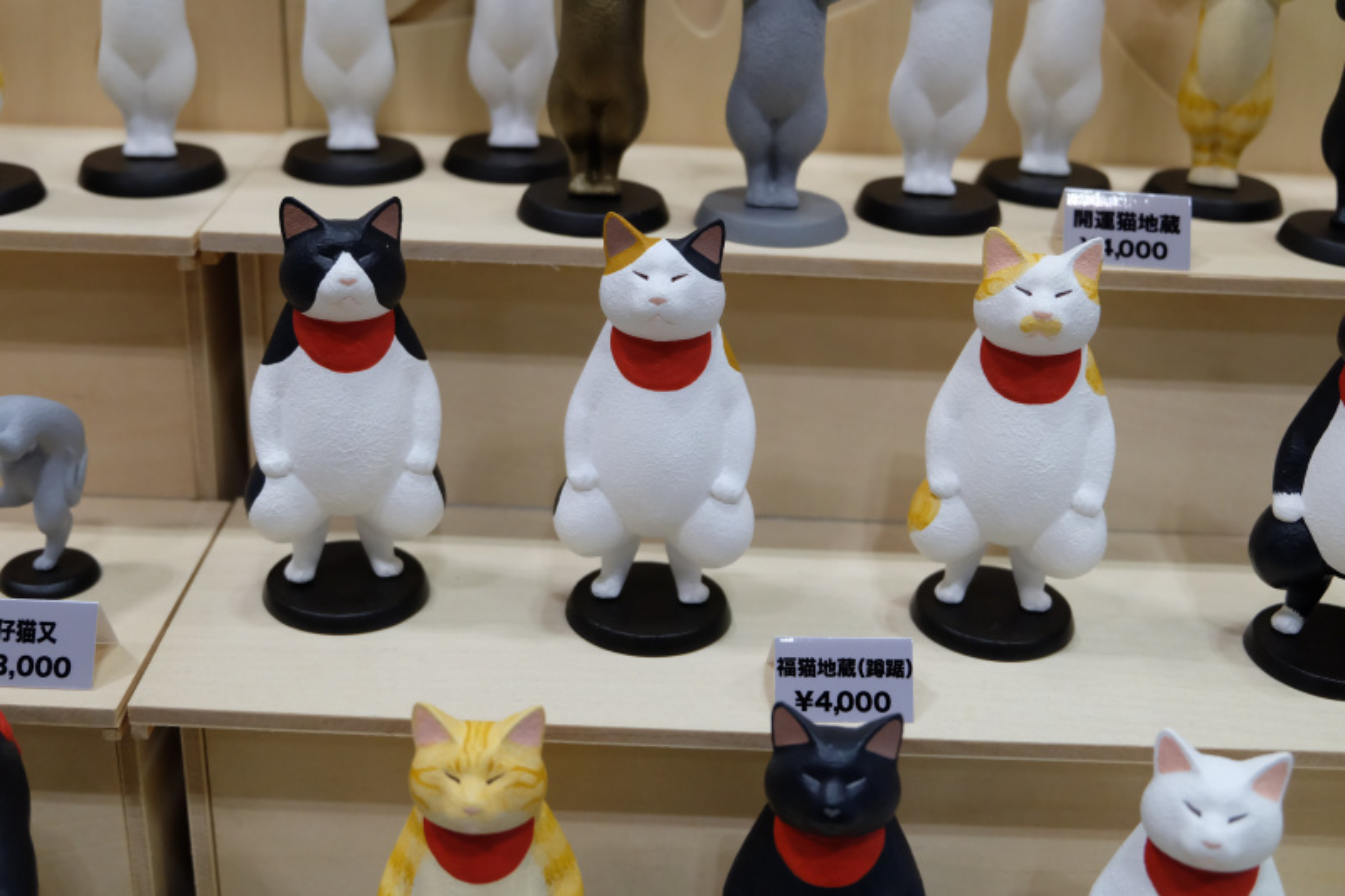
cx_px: 672
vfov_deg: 31.9
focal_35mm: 42
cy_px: 448
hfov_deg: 46.4
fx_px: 1569
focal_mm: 28.2
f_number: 4.5
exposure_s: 1/125
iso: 2500
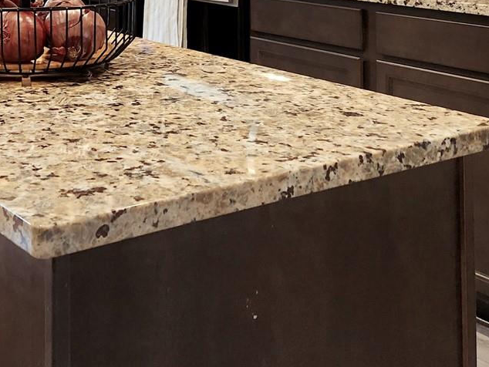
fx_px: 820
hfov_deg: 32.0
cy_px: -59
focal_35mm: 58
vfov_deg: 23.4
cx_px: 73
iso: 250
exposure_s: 1/120
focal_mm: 5.4
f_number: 1.8
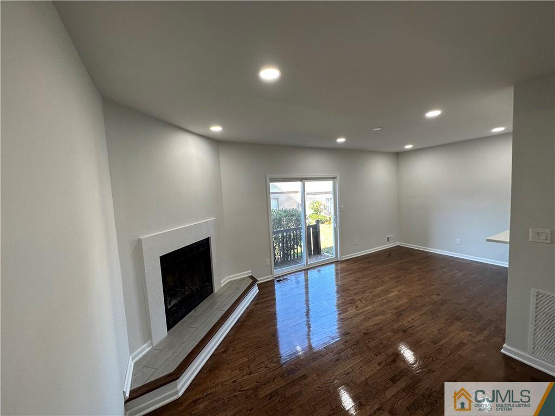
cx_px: 278
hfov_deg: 102.1
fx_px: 224
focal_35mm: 14
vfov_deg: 85.7
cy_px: 208
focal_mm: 2.22
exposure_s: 1/120
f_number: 2.2
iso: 125
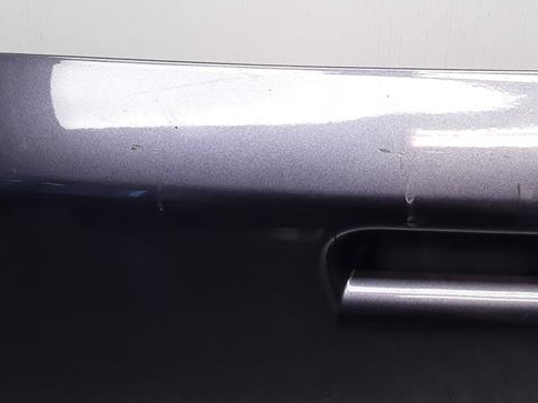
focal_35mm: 37
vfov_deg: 38.6
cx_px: 270
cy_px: 169
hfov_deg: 50.1
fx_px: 575
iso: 100
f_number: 1.9
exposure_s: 1/112
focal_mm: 2.91
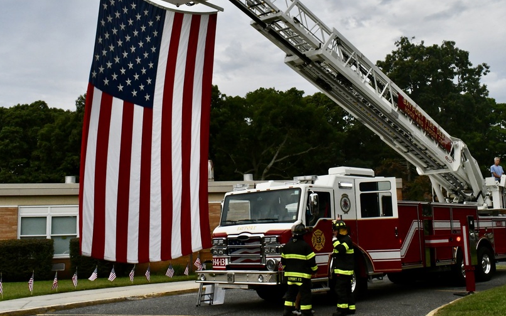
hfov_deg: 46.1
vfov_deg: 29.7
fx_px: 593
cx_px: 279
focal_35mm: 43
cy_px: 111
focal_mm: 23
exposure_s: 1/1600
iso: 3200
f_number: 20
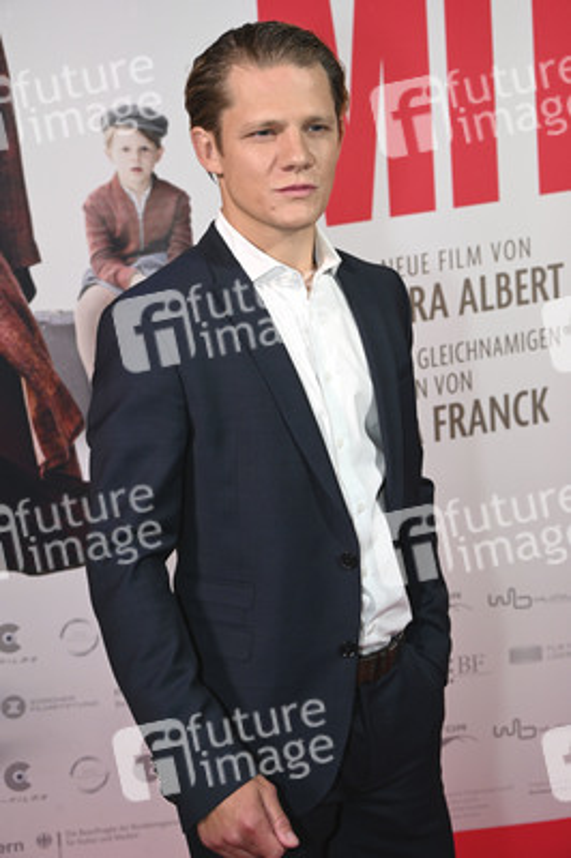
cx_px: 286
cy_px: 429
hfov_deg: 25.0
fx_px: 1287
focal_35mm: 54
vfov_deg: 36.9
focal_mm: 54
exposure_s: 1/200
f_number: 7.1
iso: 2000
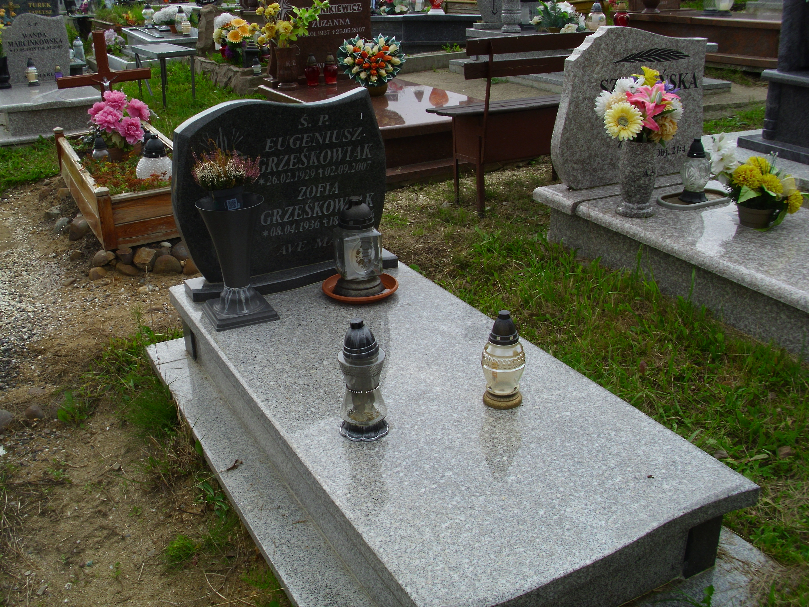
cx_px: 404
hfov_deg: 52.6
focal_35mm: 35
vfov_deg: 40.7
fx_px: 818
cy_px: 304
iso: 50
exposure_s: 1/267
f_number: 4.3
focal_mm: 6.2
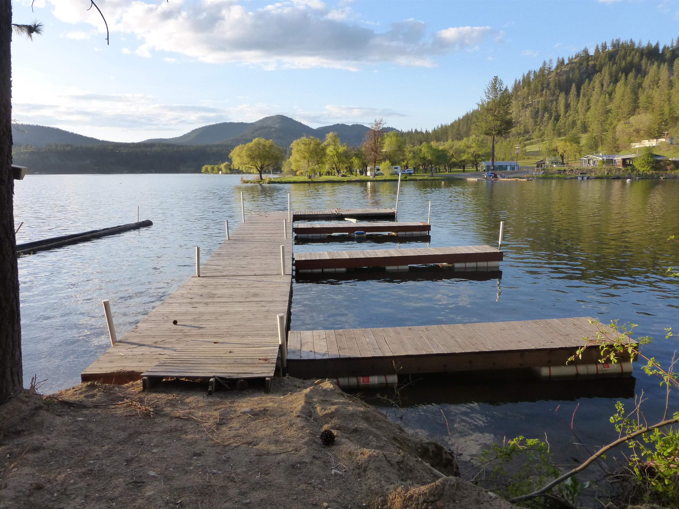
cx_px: 340
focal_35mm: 25
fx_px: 490
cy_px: 254
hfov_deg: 69.4
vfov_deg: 54.9
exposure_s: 1/400
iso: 200
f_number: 3.3
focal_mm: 4.3
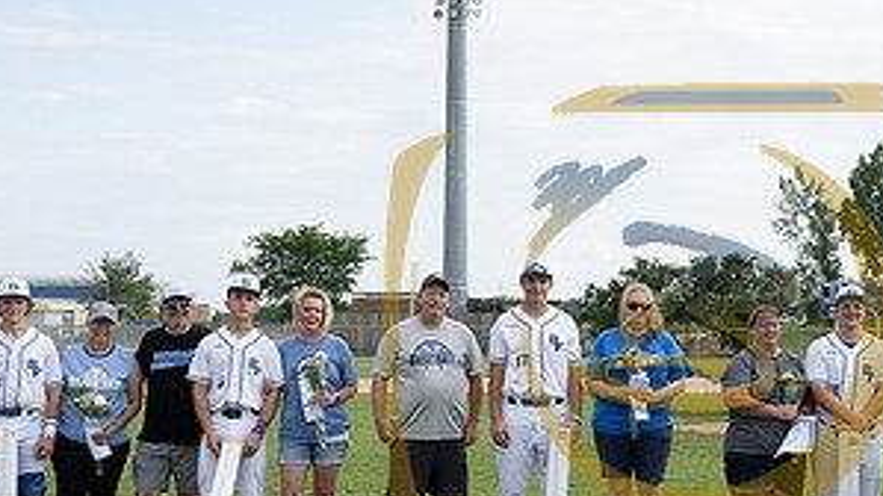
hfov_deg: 26.5
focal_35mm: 79
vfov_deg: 15.3
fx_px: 1849
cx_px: 653
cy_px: 256
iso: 100
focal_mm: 29
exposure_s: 1/200
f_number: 6.3
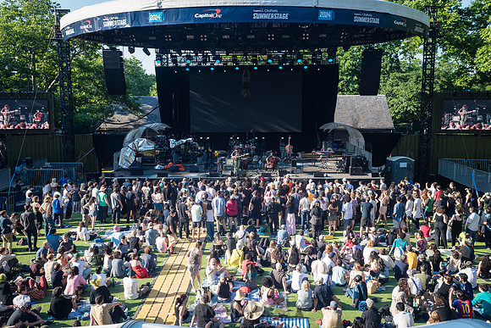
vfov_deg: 37.9
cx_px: 246
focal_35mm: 35
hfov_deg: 54.4
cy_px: 164
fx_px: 477
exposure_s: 1/500
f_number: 5
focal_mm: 35
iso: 320
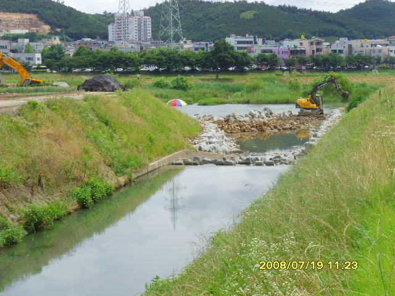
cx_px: 198
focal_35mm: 80
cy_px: 148
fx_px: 913
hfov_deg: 24.4
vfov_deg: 18.4
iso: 80
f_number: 7.4
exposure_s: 1/250
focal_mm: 13.7
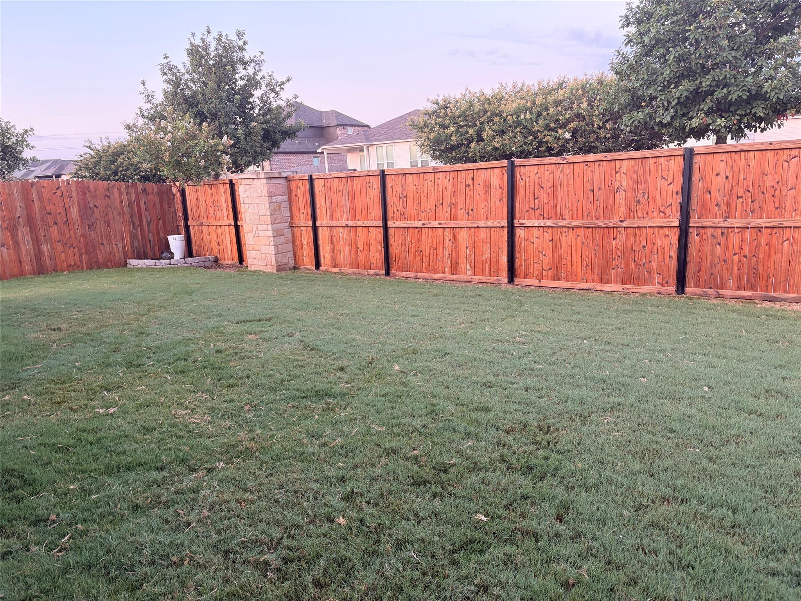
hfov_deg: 67.3
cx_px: 400
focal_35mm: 26
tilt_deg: -11.5
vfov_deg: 53.1
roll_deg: +3.4
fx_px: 602
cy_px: 300
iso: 160
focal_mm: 5.96
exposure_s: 1/60
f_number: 1.6
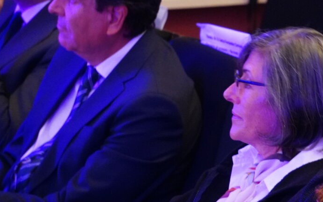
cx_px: 276
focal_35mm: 409
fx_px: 3600
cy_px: 125
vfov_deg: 3.2
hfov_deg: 5.1
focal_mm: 145
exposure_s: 1/6
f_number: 5.6
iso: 6400
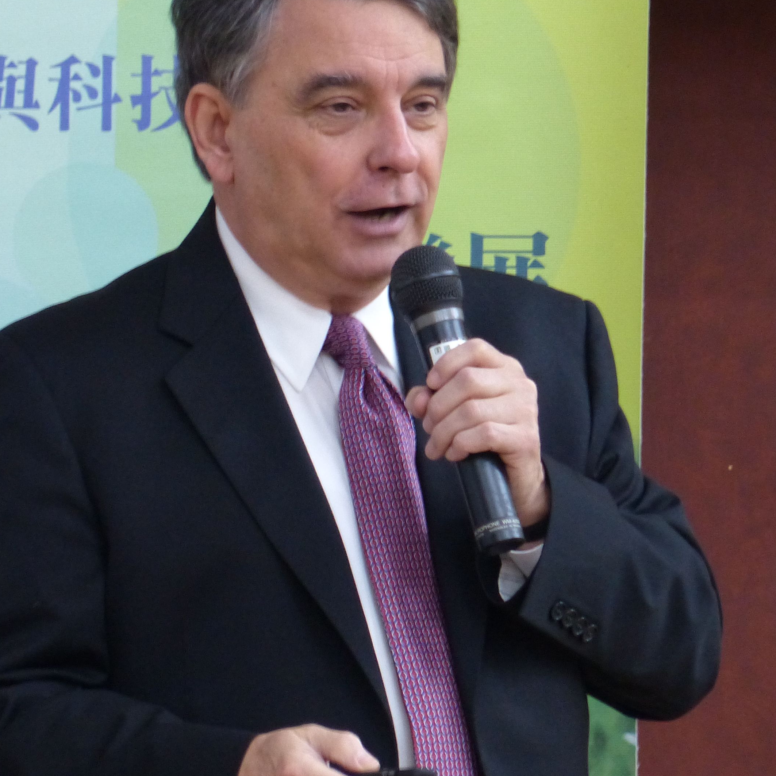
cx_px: 352
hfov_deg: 2.1
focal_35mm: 845
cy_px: 292
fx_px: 21431
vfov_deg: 2.1
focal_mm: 91.5
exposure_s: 1/15
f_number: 3.2
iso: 400
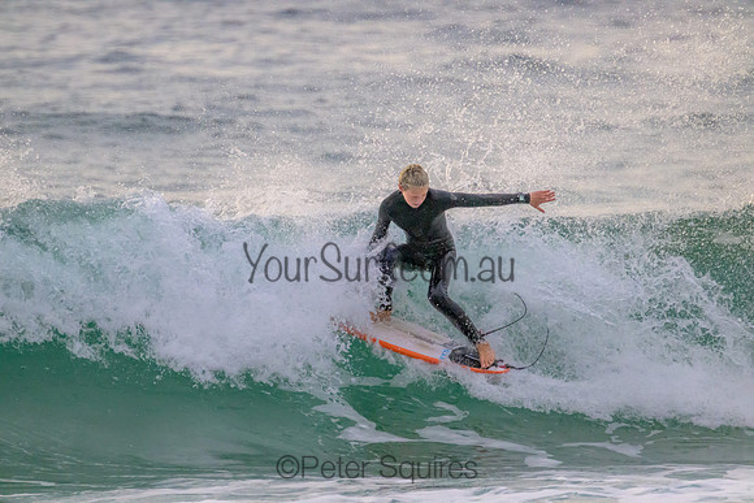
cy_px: 252
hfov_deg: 2.6
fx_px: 16759
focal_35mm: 800
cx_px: 377
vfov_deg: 1.7
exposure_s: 1/2000
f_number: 11
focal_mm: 800
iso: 9000
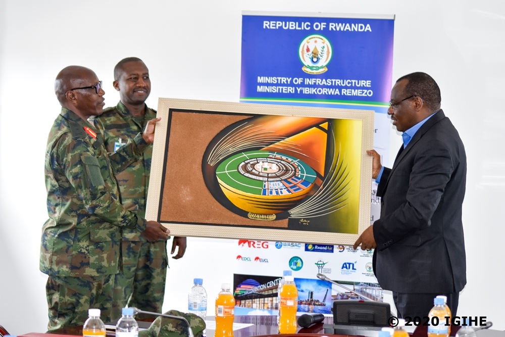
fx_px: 1473
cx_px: 252
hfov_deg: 19.5
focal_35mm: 105
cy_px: 168
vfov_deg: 13.0
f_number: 5
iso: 800
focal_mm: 70
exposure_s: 1/100
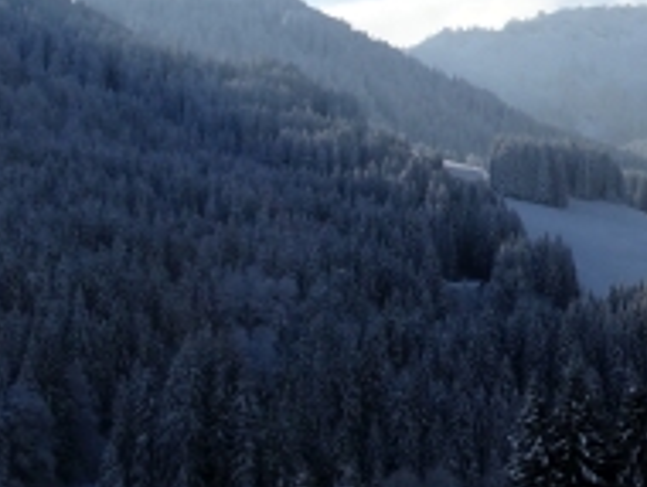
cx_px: 994
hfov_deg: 17.3
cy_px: 184
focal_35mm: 101
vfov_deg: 14.7
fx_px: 1890
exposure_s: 1/1600
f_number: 3.5
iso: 80
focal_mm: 4.1
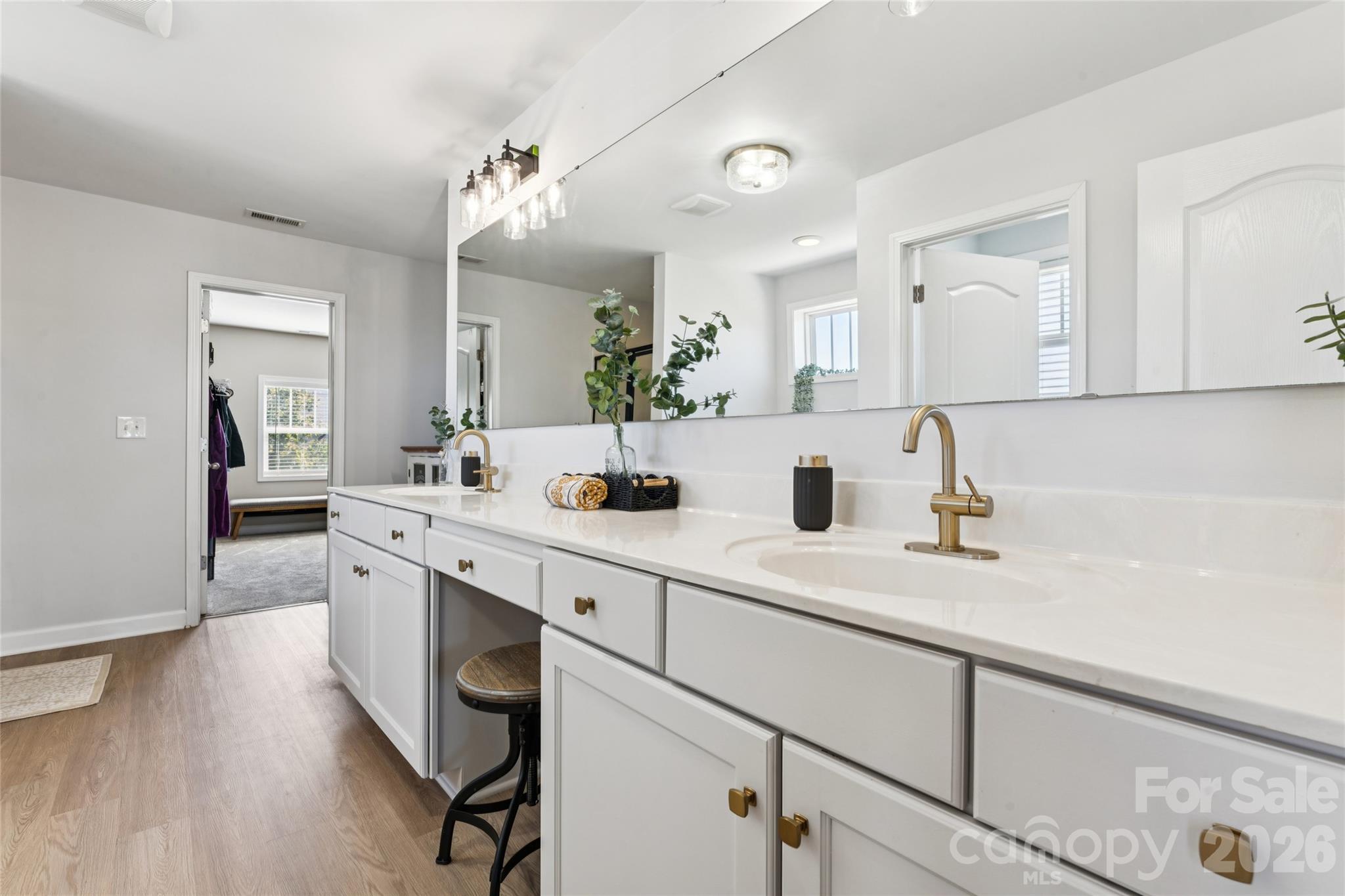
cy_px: 448
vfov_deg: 73.1
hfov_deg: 96.0
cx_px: 672
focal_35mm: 16
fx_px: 605
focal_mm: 16.2
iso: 100
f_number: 13
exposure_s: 1/4
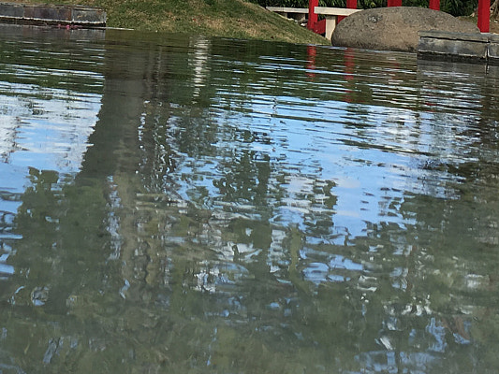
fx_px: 1254
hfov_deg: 22.4
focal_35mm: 87
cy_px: -142
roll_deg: -3.8
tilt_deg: +5.4
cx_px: 150
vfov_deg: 15.9
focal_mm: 4.15
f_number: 2.2
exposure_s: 1/1148
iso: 25
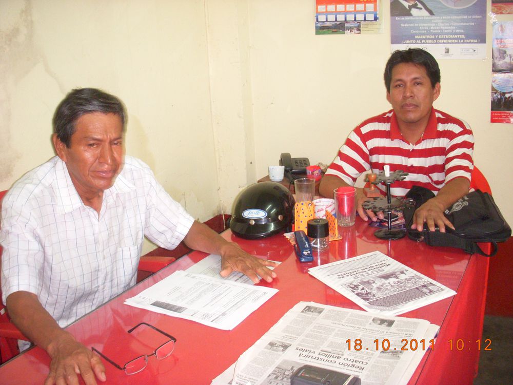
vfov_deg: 37.7
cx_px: 256
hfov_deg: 49.0
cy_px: 192
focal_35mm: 38
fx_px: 563
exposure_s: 1/13
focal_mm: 6.3
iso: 400
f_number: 3.3
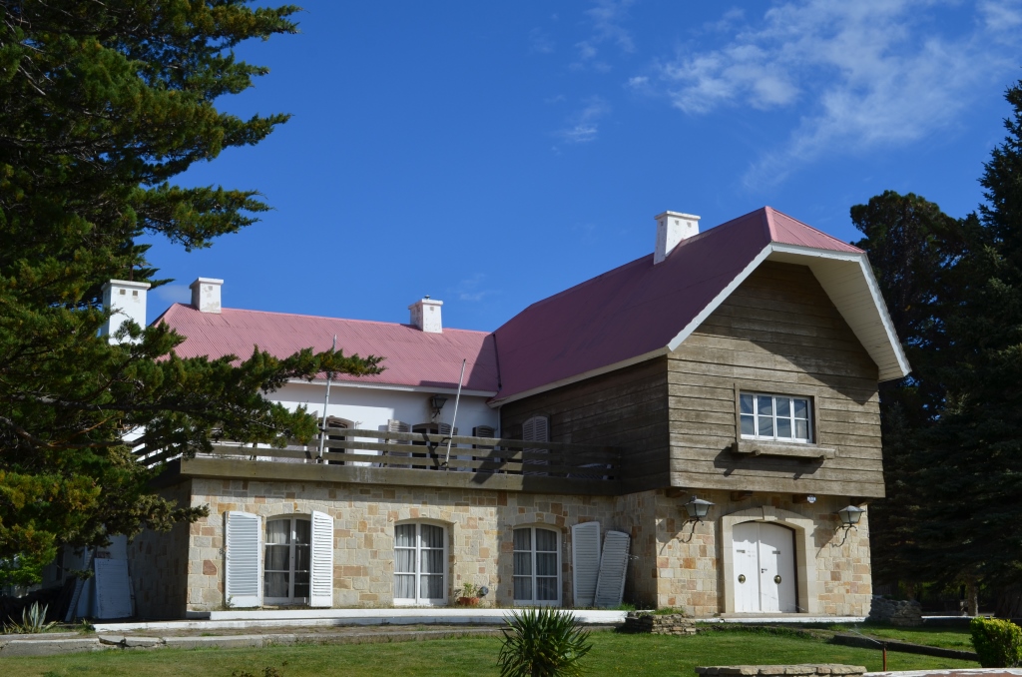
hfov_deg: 39.0
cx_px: 511
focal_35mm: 51
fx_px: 1445
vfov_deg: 26.4
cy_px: 338
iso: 100
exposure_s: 1/320
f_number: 9
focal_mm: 34
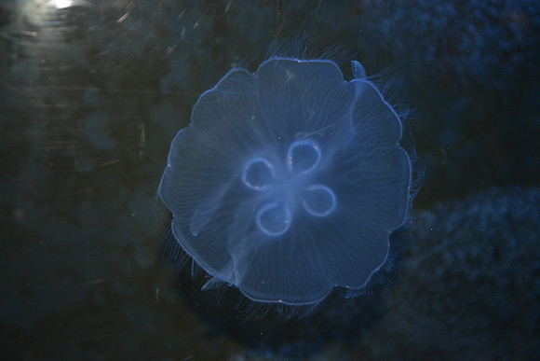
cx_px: 270
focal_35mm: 62
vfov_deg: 21.9
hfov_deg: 32.4
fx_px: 930
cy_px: 180
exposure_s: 1/60
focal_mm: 62
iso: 1600
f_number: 4.5
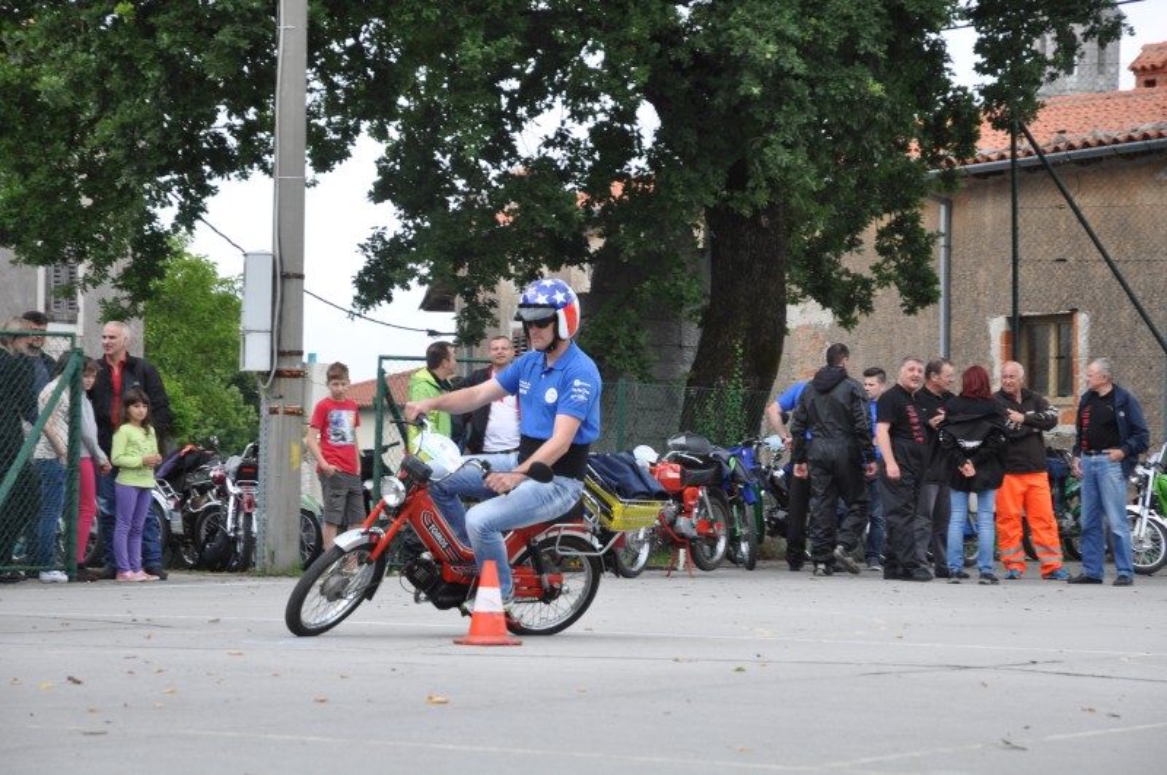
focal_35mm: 128
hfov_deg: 16.1
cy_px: 388
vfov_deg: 10.7
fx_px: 4127
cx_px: 584
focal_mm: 85
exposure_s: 1/200
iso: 200
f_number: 7.1
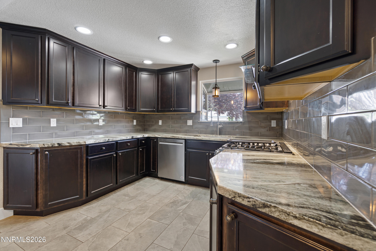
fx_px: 157
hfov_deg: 100.4
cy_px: 126
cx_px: 188
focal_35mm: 15
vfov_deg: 77.3
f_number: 5.6
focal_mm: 10
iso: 100
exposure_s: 3.2
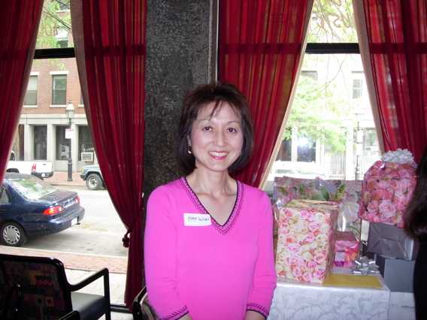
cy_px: 160
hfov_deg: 49.0
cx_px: 214
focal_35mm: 38
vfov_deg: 37.7
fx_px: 469
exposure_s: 1/32
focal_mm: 7.8
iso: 79
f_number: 2.8
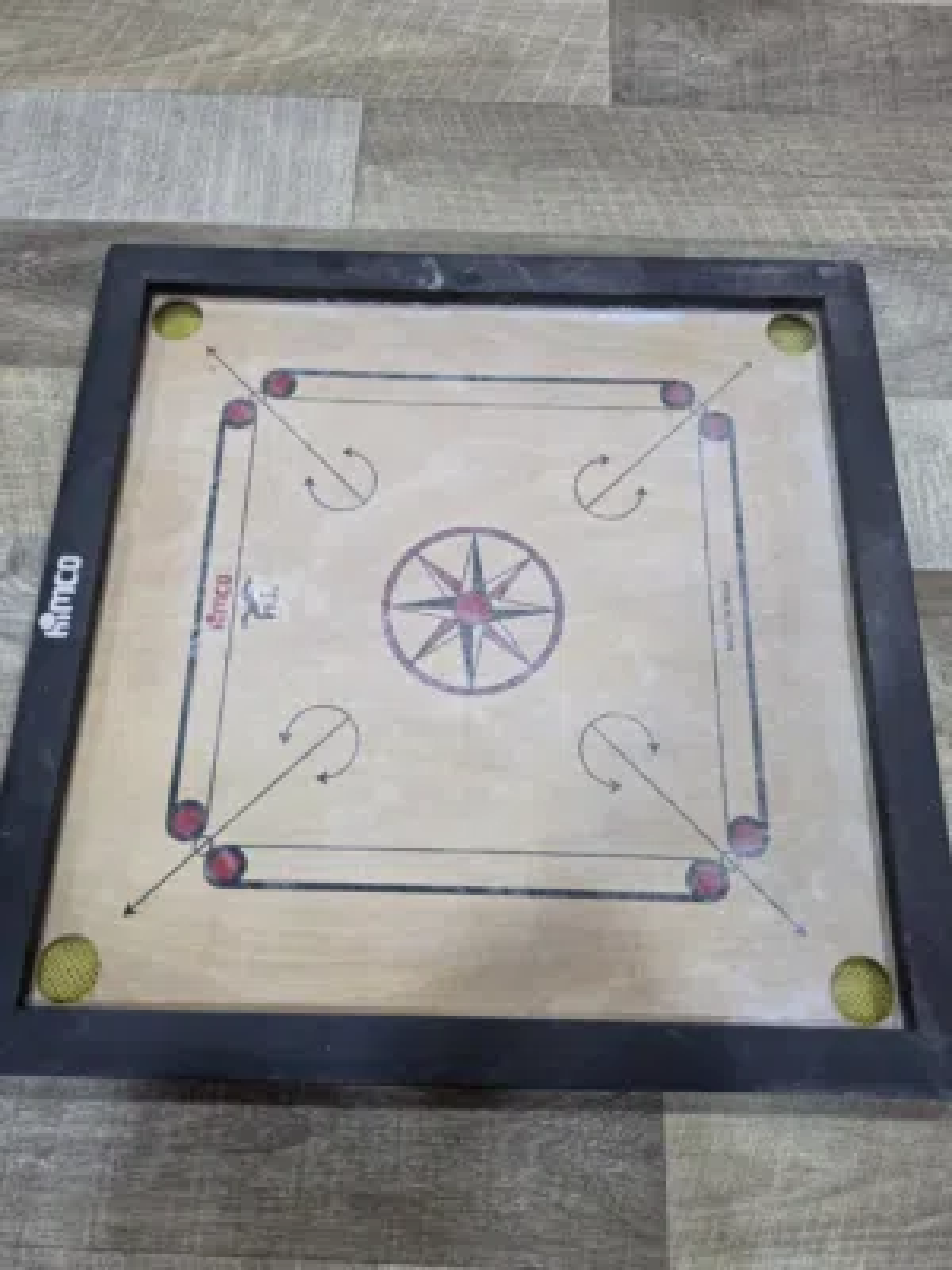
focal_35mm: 23
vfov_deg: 73.9
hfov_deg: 58.9
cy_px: 635
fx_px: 843
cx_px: 476
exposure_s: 1/100
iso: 125
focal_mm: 6.5
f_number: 1.4
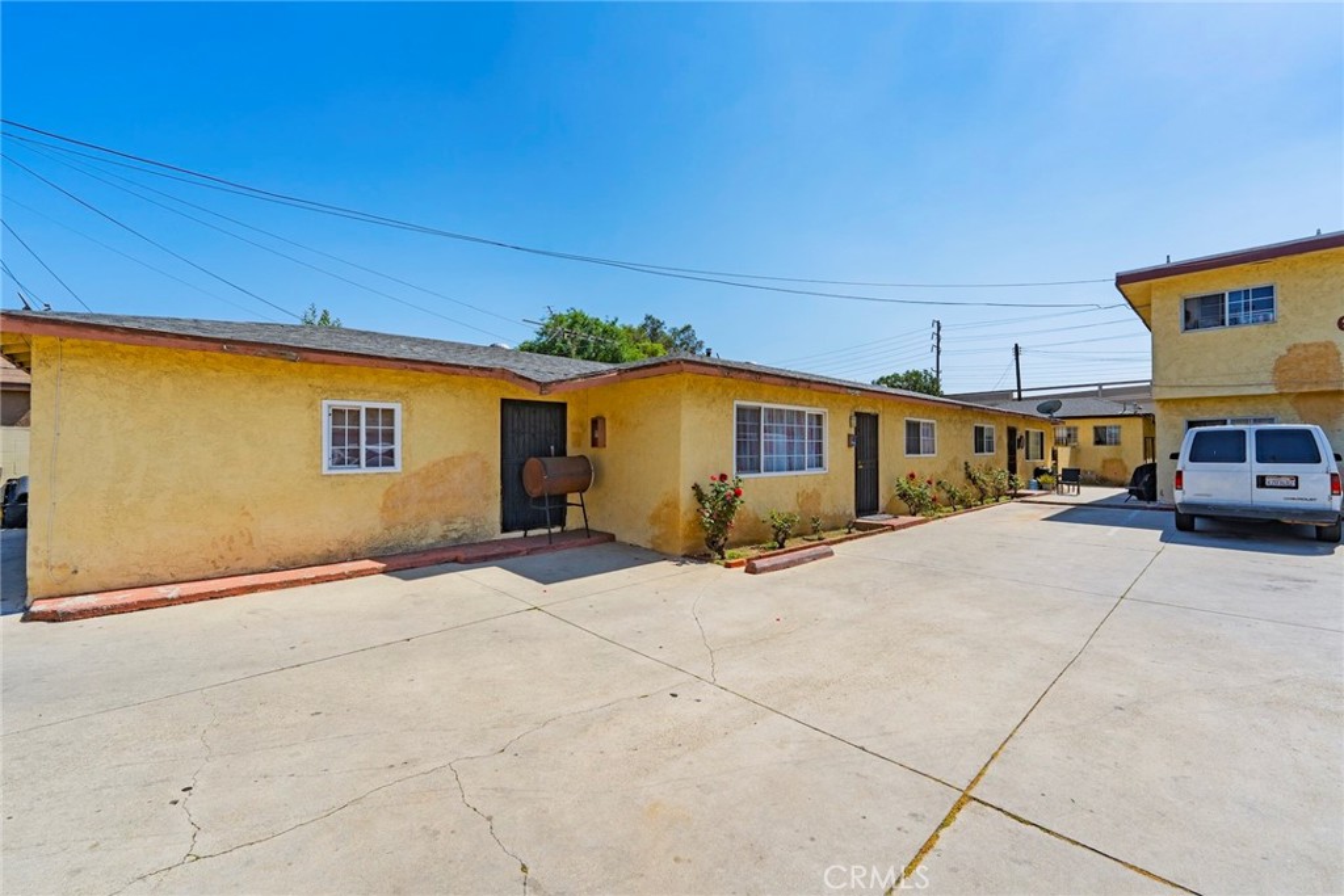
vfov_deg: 81.2
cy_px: 448
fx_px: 523
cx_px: 672
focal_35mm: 14
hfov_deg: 104.2
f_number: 10
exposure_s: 1/250
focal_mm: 14
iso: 100
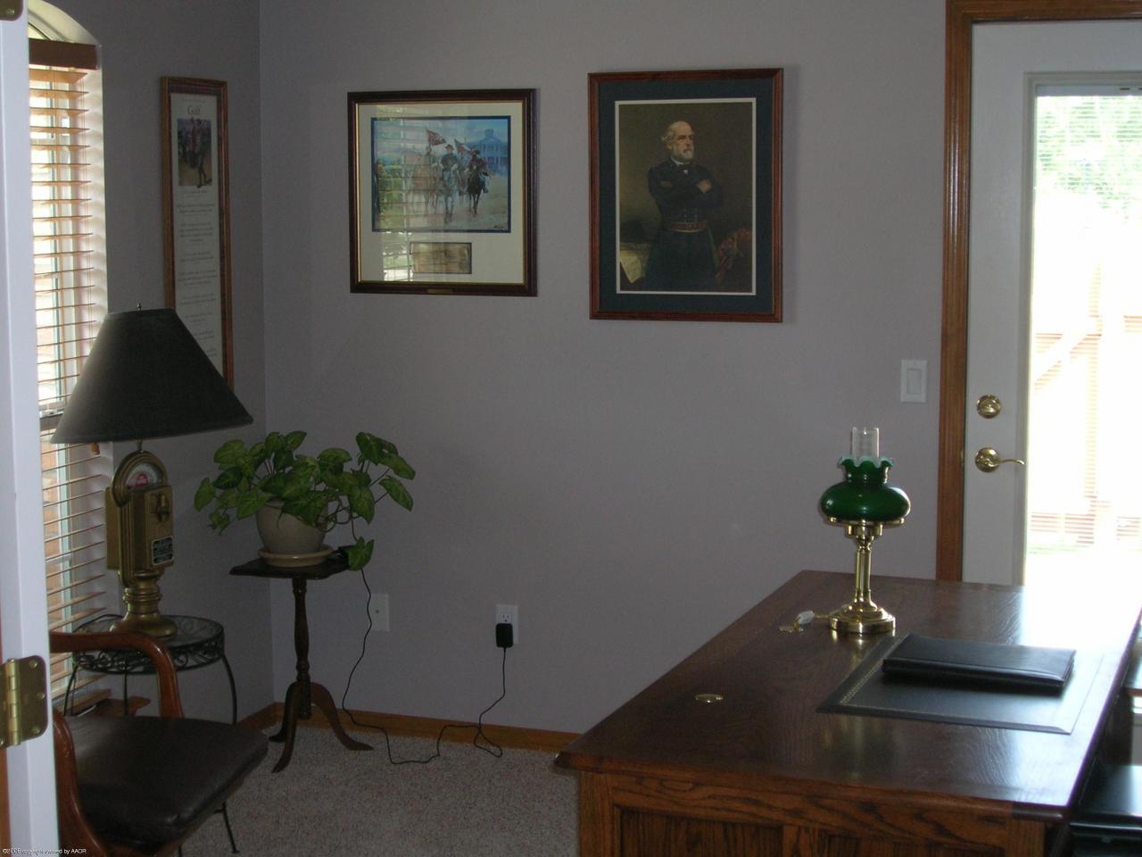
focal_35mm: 54
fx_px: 1781
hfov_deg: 35.5
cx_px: 571
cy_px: 428
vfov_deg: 27.0
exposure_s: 1/60.1
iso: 89
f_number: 3.4
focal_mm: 9
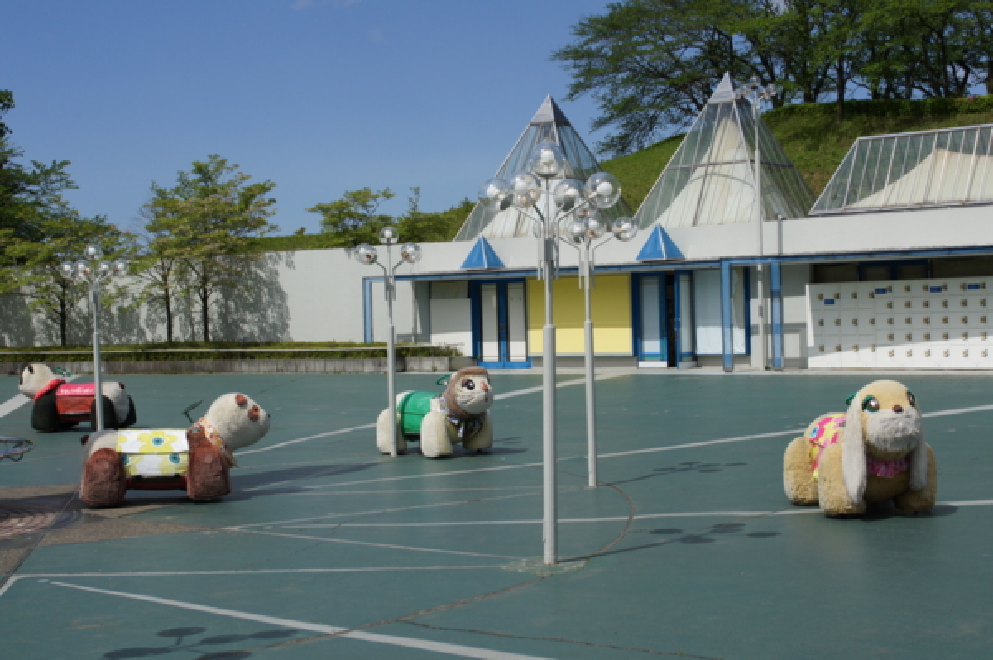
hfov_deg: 37.9
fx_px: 1447
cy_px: 330
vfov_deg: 25.7
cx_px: 496
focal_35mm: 52
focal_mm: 35
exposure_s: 1/500
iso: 200
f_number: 13
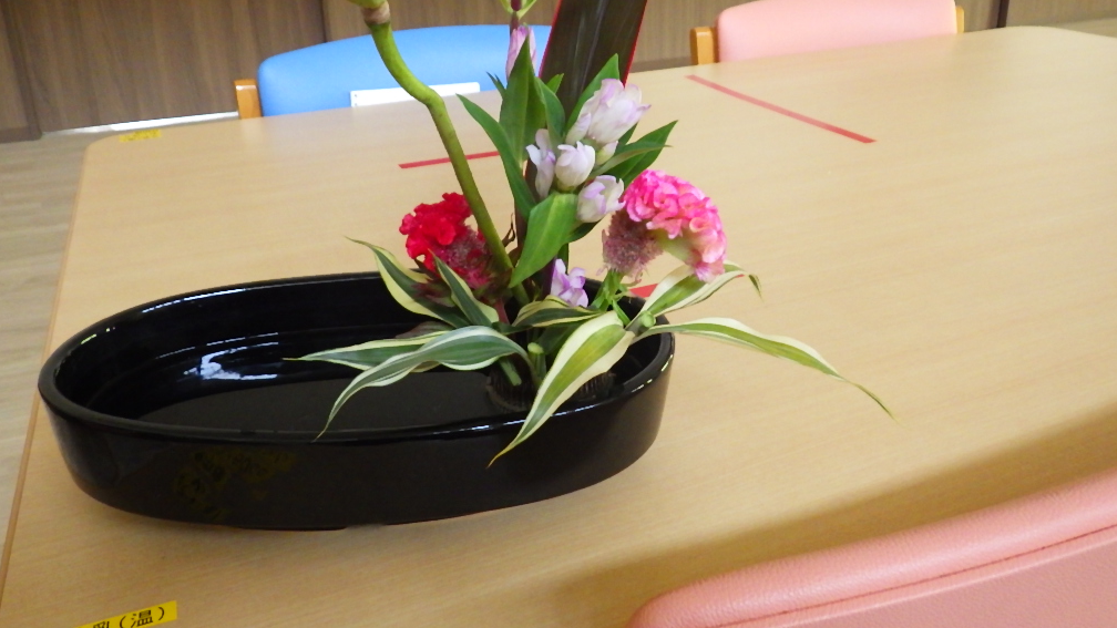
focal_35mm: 31
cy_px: 208
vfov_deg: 37.4
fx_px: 918
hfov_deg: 62.6
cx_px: 563
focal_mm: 5
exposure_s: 1/45
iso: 800
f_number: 3.5
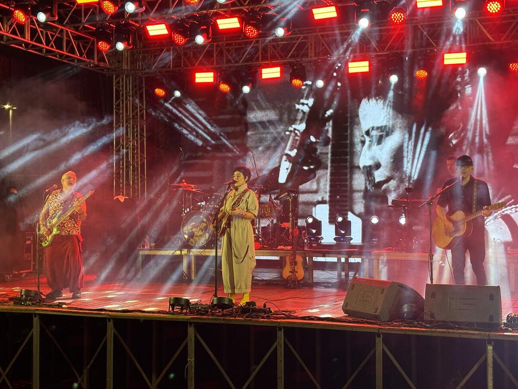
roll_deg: -0.5
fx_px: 778
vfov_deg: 28.0
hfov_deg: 36.8
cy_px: 194
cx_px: 259
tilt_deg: +1.2
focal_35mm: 52
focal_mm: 5.96
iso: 125
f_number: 1.6
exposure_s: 1/40
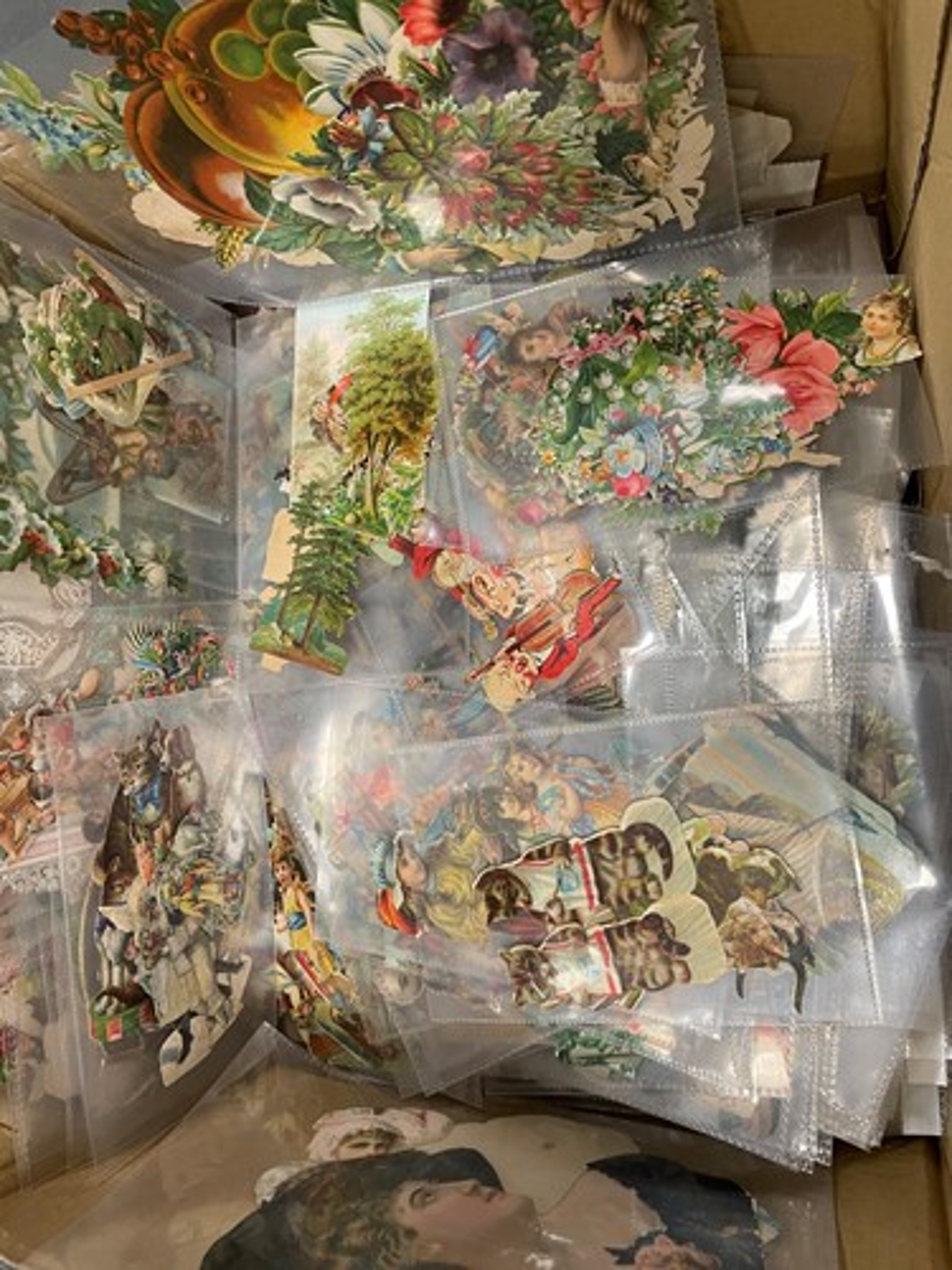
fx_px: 953
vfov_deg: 67.3
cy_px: 635
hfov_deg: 53.1
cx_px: 476
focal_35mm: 26
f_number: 1.6
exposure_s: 1/50
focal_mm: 4.2
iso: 125
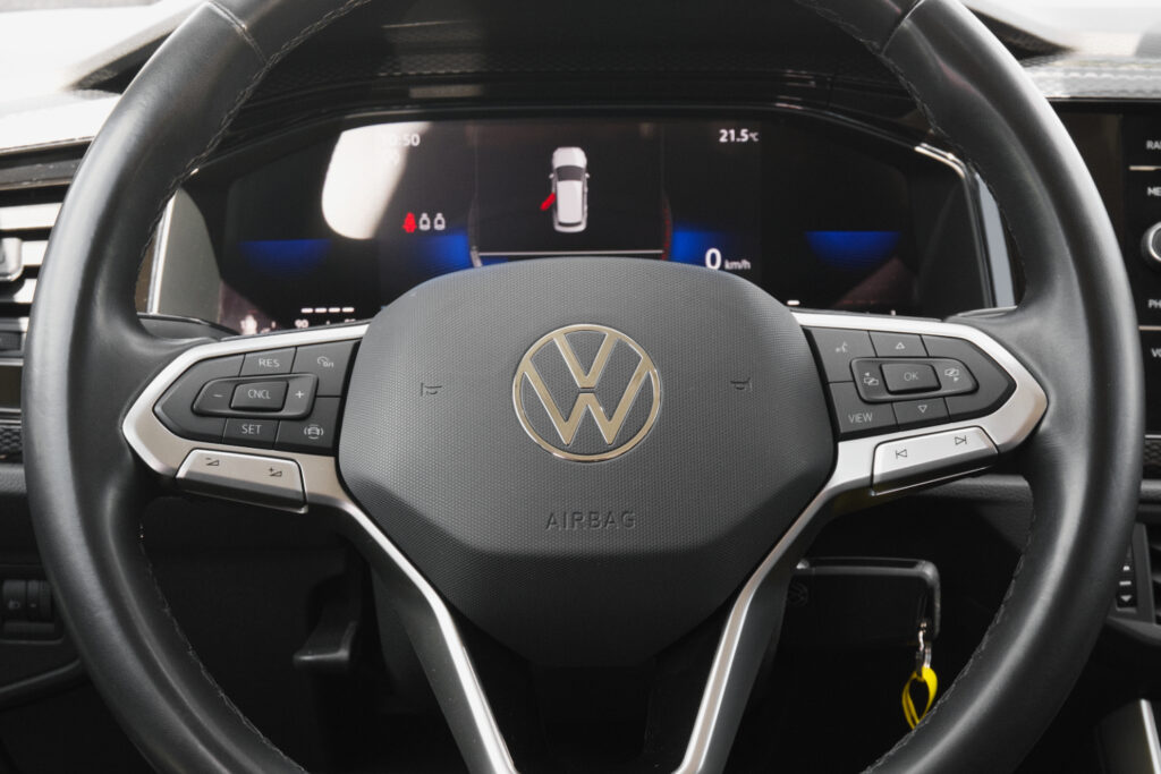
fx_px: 2193
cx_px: 580
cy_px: 387
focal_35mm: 68
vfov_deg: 20.0
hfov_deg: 29.7
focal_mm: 45
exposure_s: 1/125
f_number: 9
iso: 2000
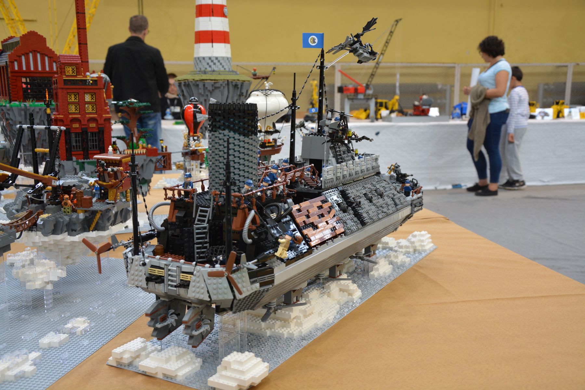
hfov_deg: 49.6
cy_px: 195
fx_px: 634
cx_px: 292
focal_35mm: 39
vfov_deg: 34.2
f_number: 4.5
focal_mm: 26
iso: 500
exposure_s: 1/40
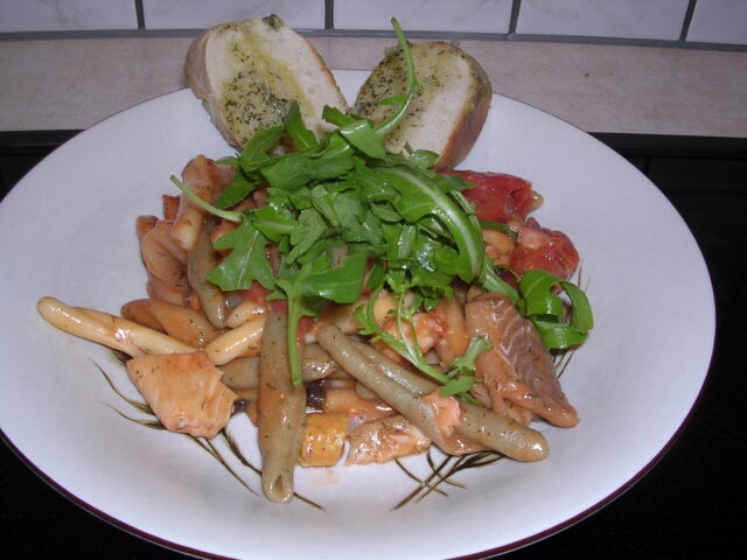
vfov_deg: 37.7
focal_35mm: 38
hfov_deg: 49.0
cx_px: 374
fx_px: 820
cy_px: 280
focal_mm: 5.8
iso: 100
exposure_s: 1/60.1
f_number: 5.6
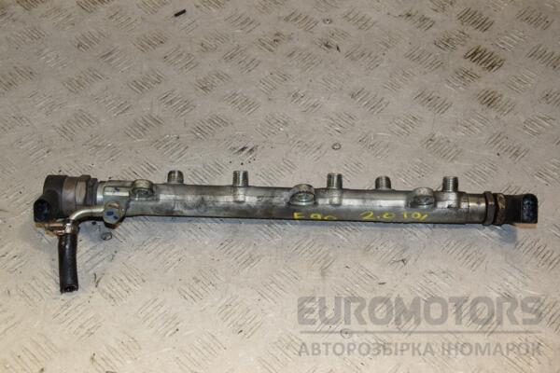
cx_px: 280
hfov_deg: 37.9
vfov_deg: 25.8
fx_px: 817
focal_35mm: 52
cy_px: 186
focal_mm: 35
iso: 800
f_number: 9
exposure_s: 1/200
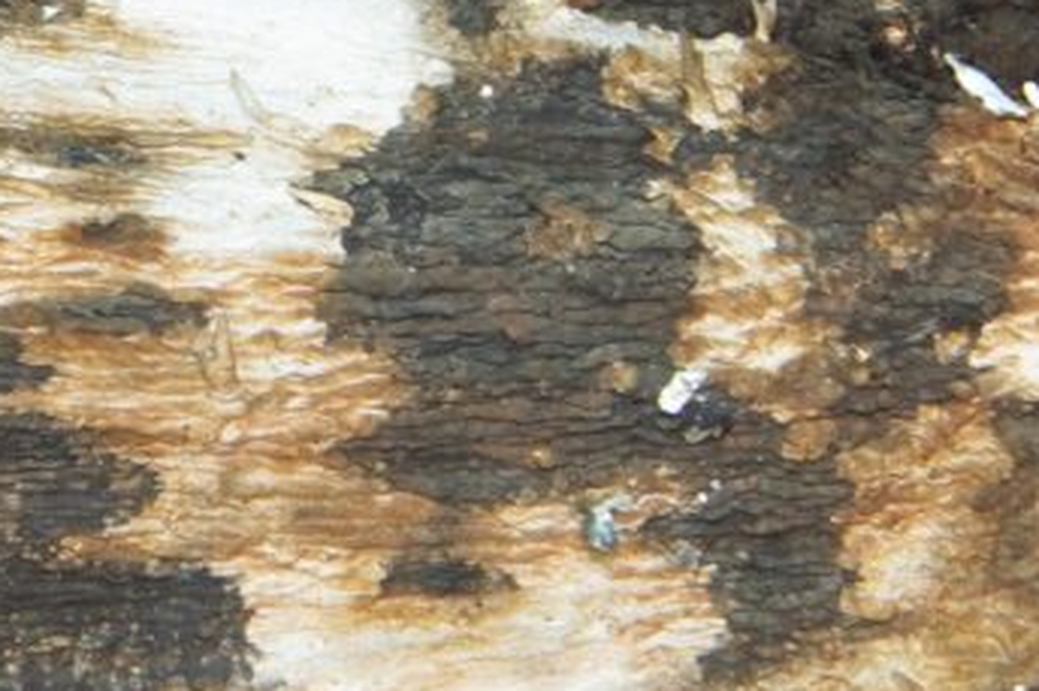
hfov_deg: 3.1
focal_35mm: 670
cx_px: -208
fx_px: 19327
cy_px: -2
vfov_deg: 2.0
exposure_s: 1/100
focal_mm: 60
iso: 200
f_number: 8
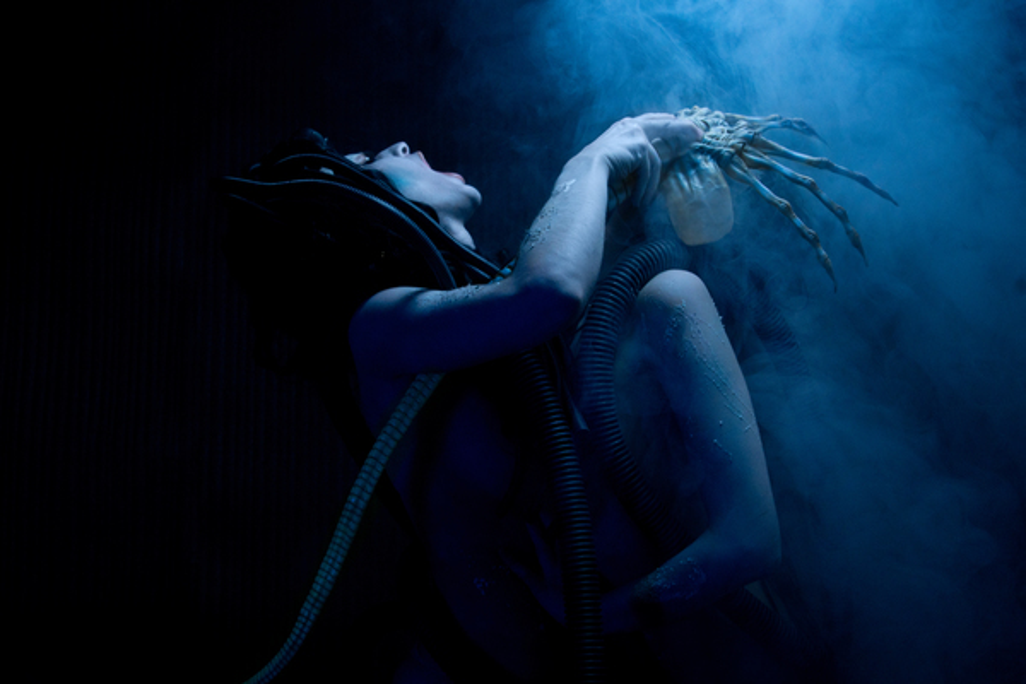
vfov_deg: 36.9
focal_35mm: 36
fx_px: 1026
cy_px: 342
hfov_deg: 53.1
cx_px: 513
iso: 400
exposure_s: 1/60
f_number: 8
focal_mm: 24
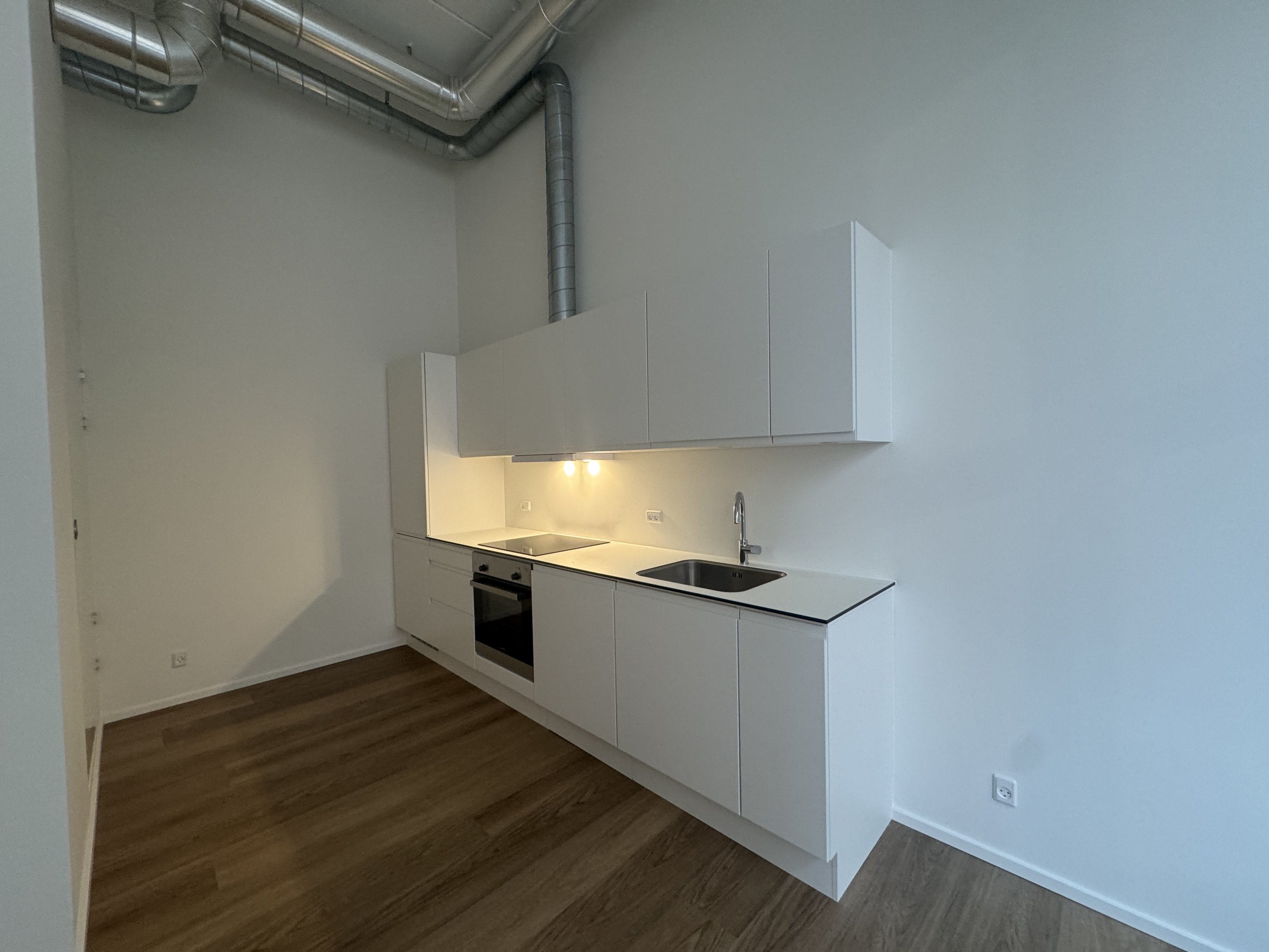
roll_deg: +1.7
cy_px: 476
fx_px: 513
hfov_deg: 102.1
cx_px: 634
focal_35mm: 14
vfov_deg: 85.7
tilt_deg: -1.8
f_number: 2.2
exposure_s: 1/71
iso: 250
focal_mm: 2.22
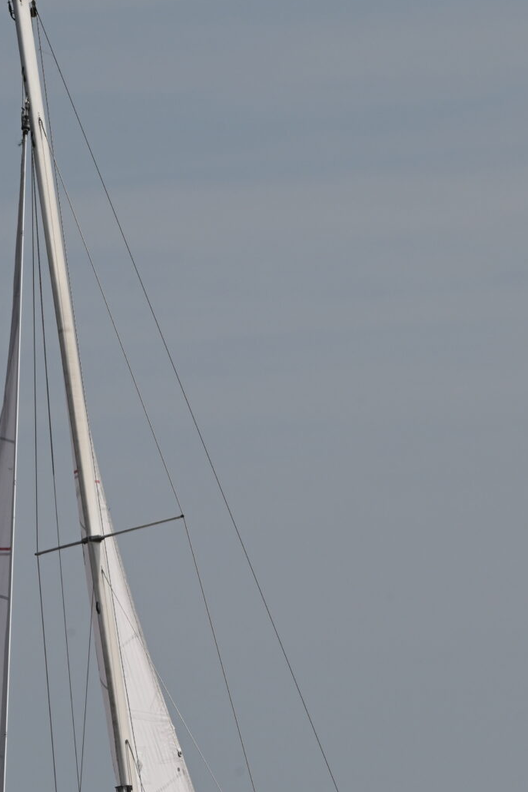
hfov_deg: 1.8
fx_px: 16394
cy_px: 689
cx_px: 233
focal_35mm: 745
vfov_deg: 2.8
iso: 220
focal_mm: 300
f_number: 16
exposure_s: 1/320
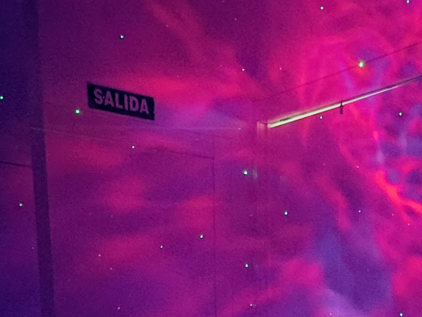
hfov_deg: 30.4
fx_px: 744
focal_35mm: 61
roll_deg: -1.9
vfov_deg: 20.5
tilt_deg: -12.6
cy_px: 479
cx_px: 372
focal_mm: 2.22
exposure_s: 1/31
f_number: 2.2
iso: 2500
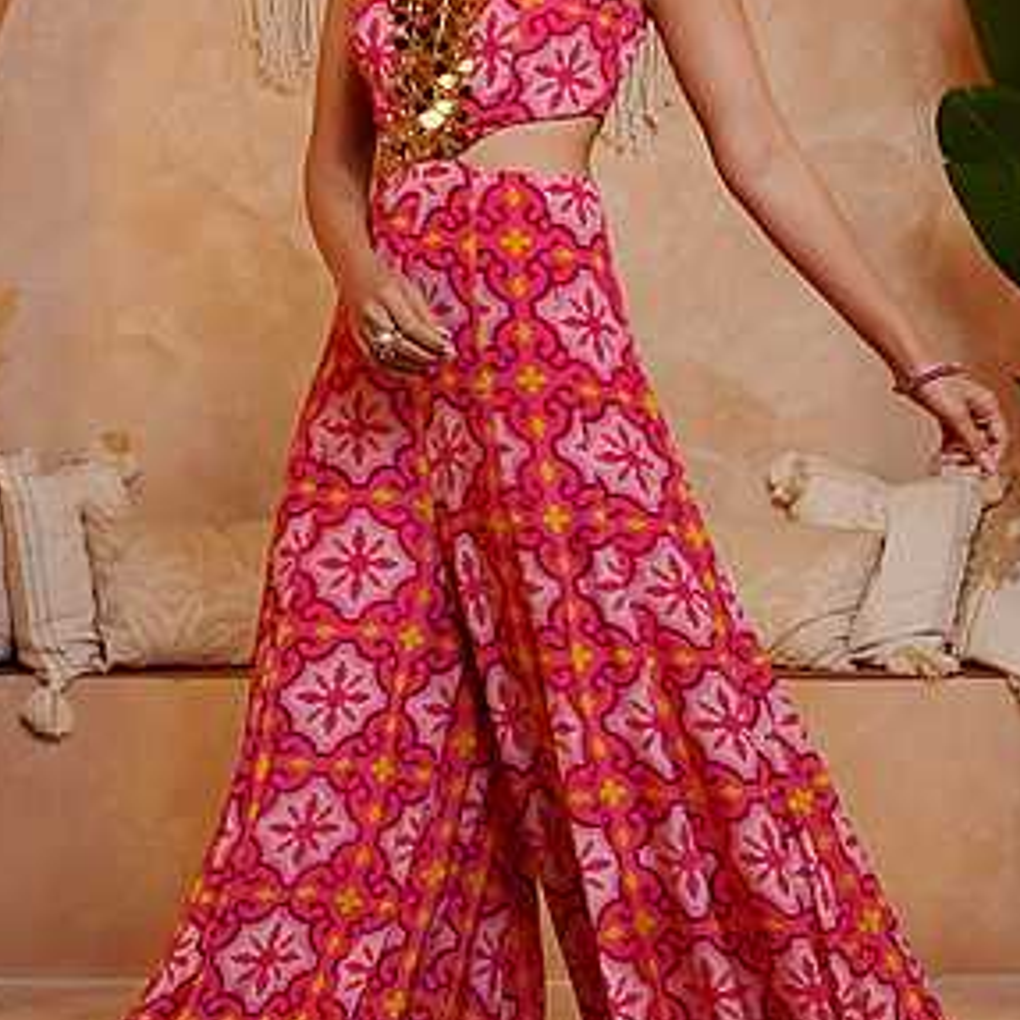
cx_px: 483
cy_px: 442
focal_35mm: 59
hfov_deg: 29.1
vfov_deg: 29.0
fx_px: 1967
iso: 400
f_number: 3.5
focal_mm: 25.4
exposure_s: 1/200
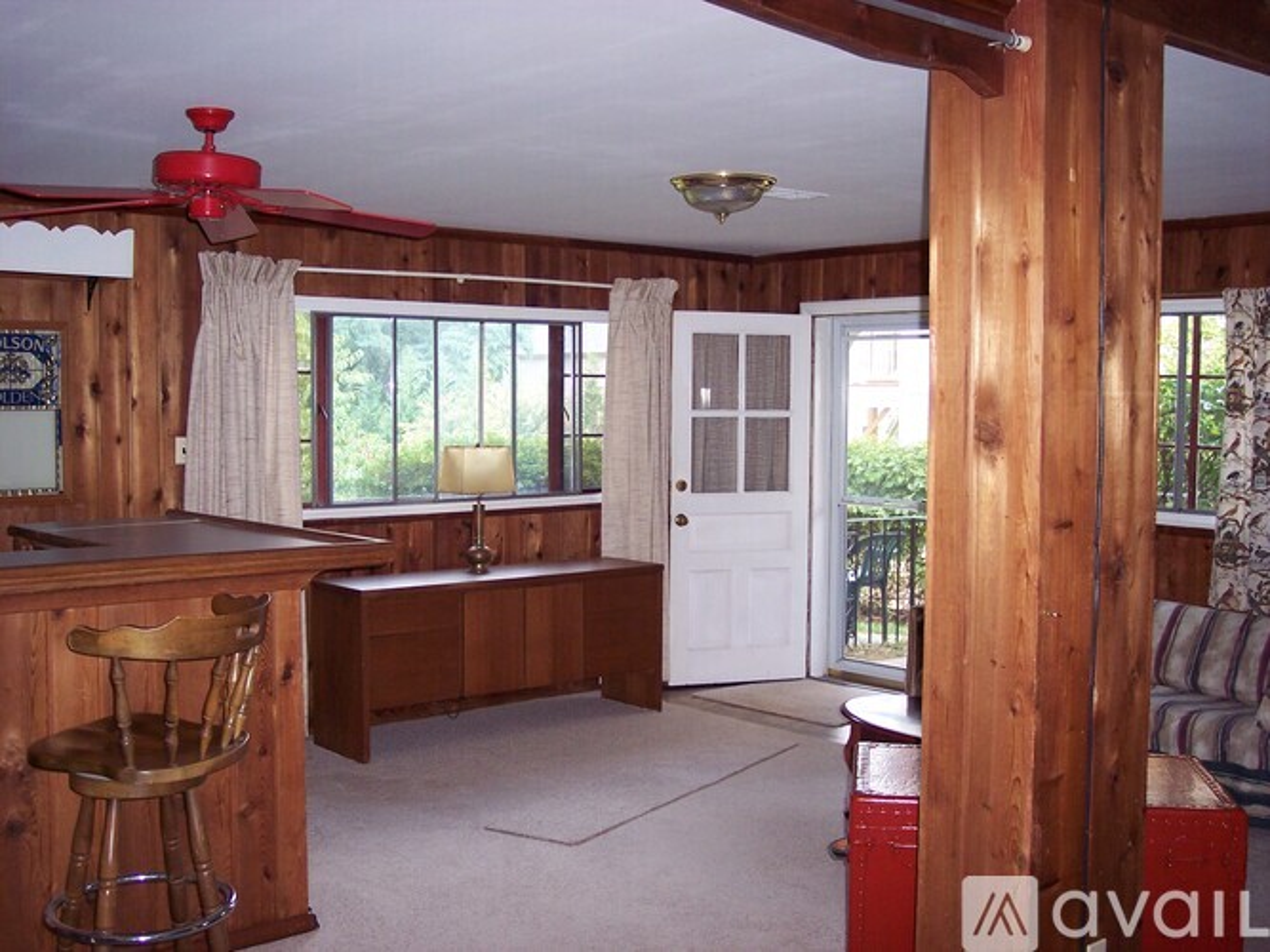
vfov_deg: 36.8
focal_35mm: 39
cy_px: 476
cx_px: 635
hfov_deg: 47.9
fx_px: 1431
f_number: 2.8
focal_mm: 8
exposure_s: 1/60
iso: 140
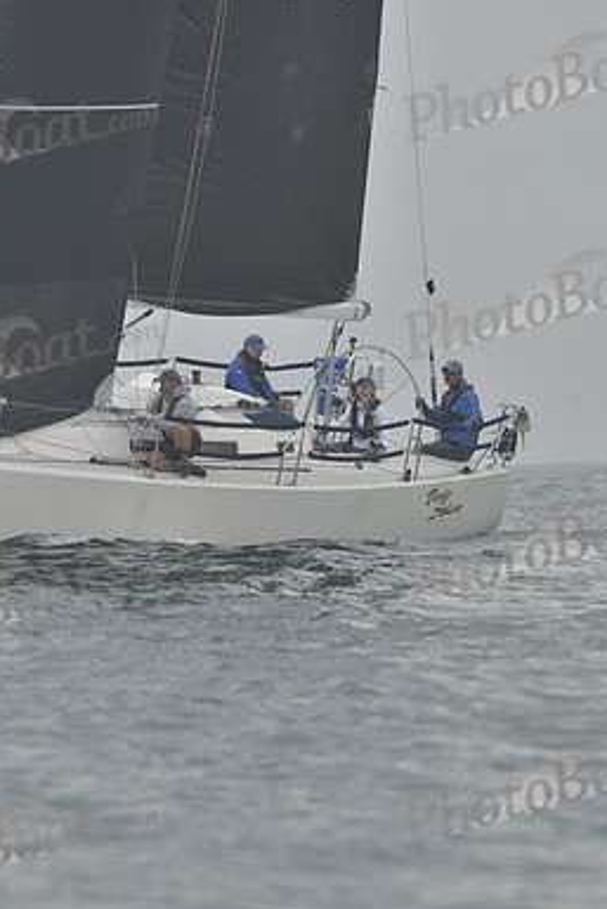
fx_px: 15236
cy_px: 454
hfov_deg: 2.3
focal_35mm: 603
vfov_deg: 3.4
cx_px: 283
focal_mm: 400
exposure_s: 1/800
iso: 280
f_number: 5.6
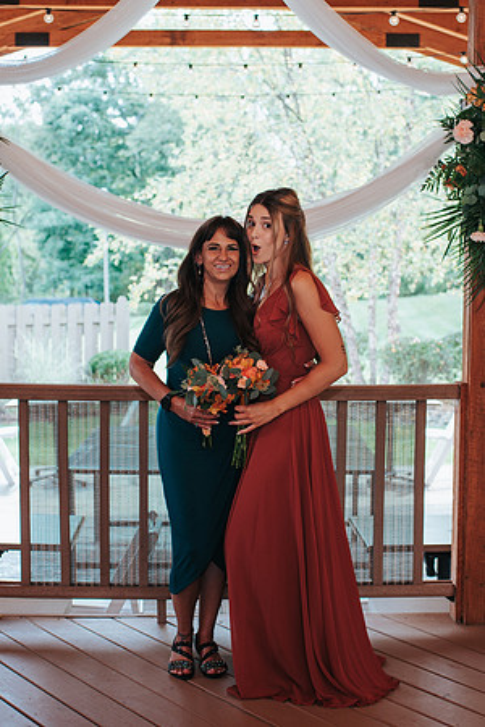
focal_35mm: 57
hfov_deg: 23.8
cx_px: 246
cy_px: 360
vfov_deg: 35.1
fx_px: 1152
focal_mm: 35
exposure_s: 1/200
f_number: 3.2
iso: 200
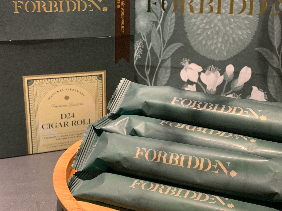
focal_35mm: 48
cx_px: 140
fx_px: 391
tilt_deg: -18.9
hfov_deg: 39.7
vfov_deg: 30.3
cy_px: 105
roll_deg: -0.5
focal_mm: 4.25
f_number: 1.8
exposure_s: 1/60
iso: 200
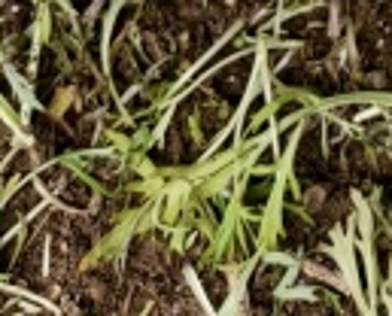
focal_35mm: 185
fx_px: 2153
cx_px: 936
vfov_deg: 6.5
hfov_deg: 9.3
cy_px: -1007
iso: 101
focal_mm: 8.67
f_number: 1.75
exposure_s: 1/100
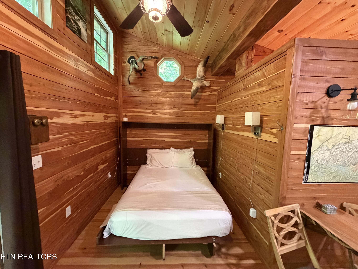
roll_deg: -0.8
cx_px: 179
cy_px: 134
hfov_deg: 102.1
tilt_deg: -6.4
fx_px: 145
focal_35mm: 14
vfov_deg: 85.7
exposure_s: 1/60
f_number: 2.2
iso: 800
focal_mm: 2.22
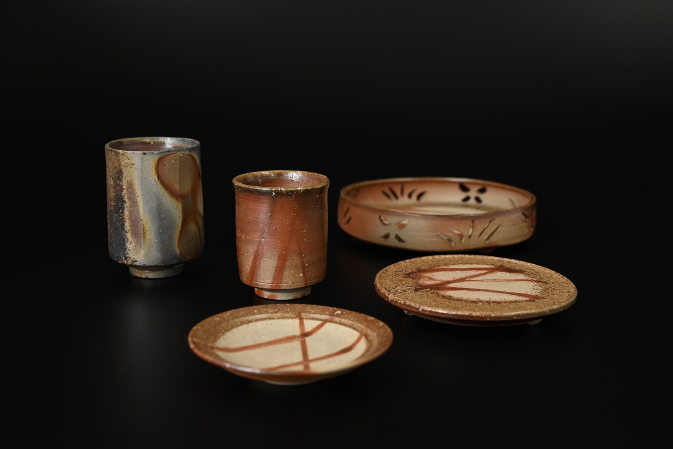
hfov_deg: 43.6
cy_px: 224
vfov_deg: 29.9
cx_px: 336
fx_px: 841
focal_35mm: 45
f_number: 5.6
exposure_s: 1/125
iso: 1000
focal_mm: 45
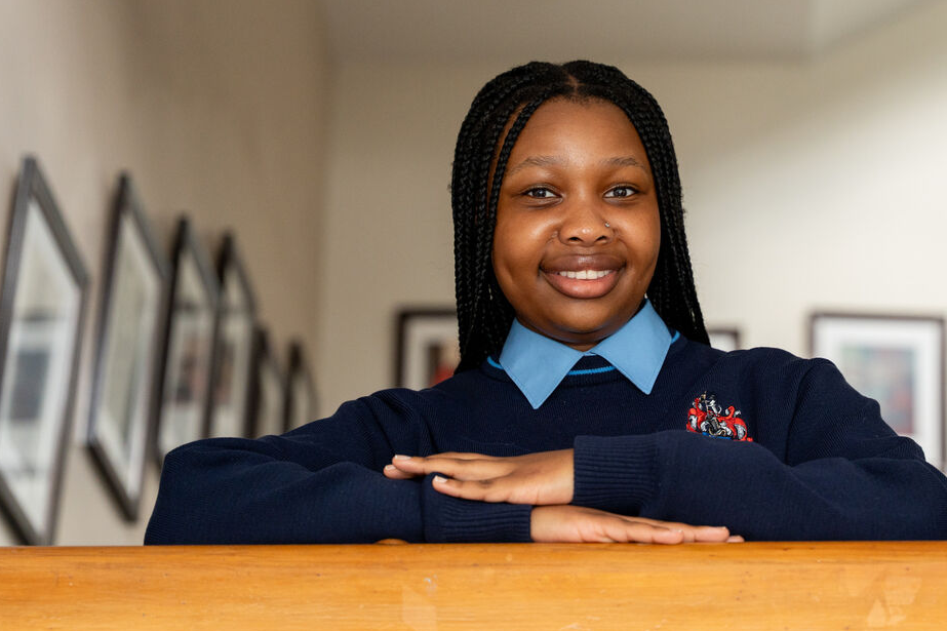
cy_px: 309
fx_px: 2051
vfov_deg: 17.5
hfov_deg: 26.0
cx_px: 520
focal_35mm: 78
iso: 2000
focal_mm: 60
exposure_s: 1/250
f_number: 2.8
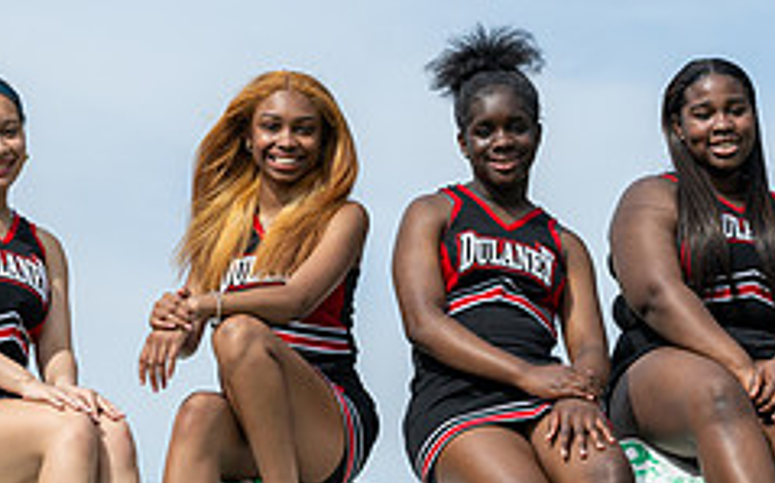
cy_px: 215
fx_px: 4538
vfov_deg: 6.1
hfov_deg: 9.8
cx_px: 449
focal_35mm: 215
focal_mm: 70
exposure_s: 1/320
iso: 64
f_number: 5
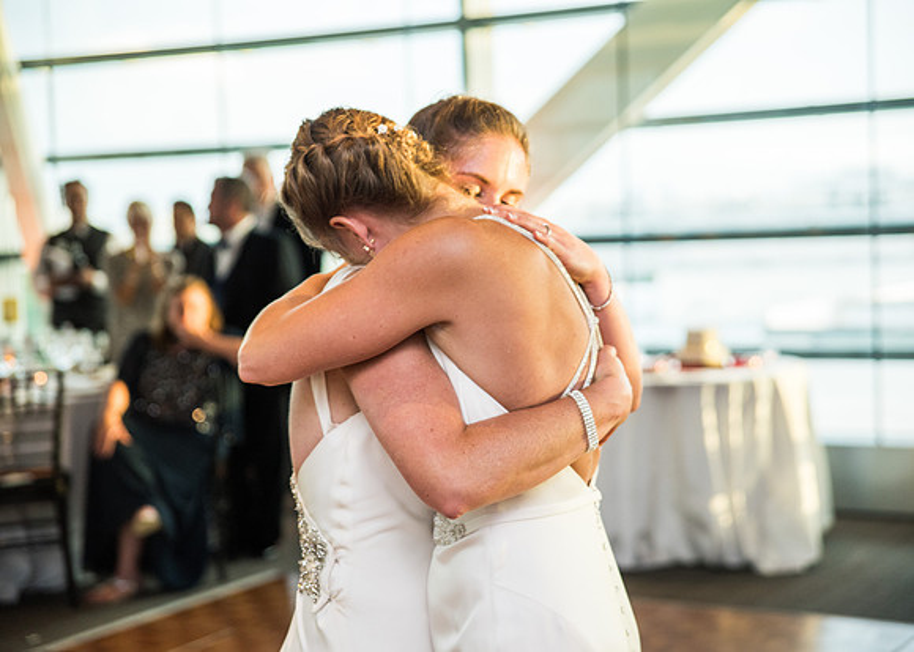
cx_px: 480
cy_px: 326
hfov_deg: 27.0
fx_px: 1902
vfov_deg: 19.5
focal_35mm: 73
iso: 640
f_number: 2.8
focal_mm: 70
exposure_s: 1/125
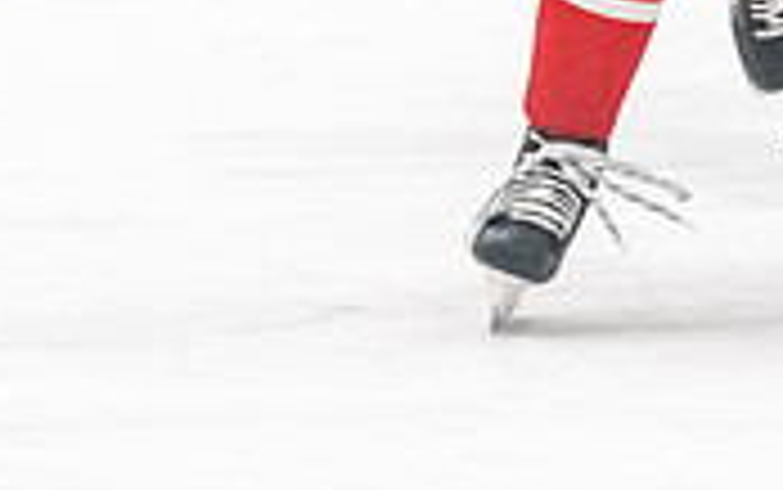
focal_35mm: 760
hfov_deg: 2.8
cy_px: -409
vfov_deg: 1.7
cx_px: 1010
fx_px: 16228
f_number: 2.8
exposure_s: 1/800
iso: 4000
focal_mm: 105
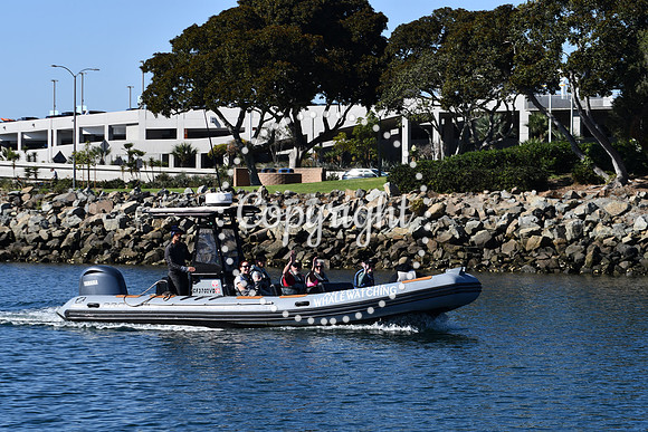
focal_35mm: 135
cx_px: 324
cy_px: 216
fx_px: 2430
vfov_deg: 10.2
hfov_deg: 15.2
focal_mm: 90
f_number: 8
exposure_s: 1/500
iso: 140
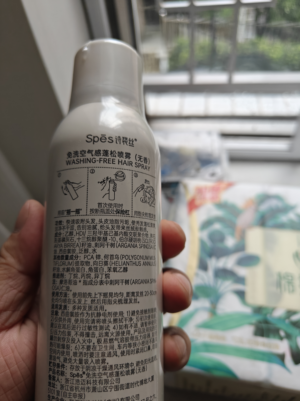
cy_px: 200
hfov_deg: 56.8
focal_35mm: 24
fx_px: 277
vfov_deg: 71.6
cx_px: 150
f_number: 1.8
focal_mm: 5.59
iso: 125
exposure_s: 1/100
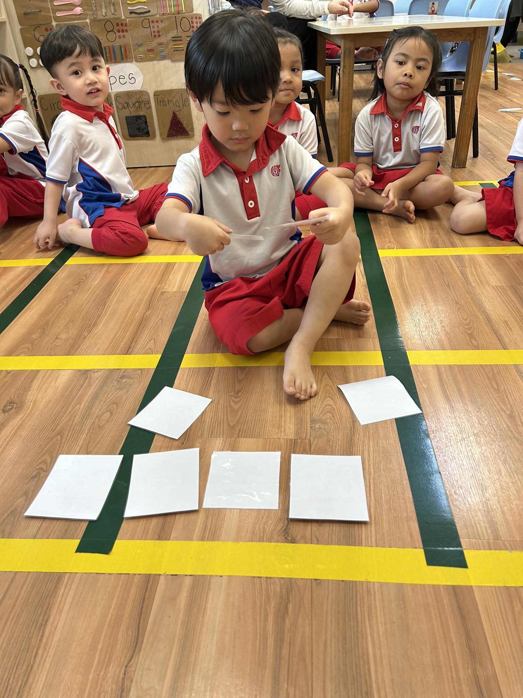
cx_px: 262
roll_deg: +3.3
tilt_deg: -32.3
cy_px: 349
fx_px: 524
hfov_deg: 53.1
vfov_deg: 67.3
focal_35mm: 26
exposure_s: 1/100
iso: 100
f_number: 1.5
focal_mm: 5.7
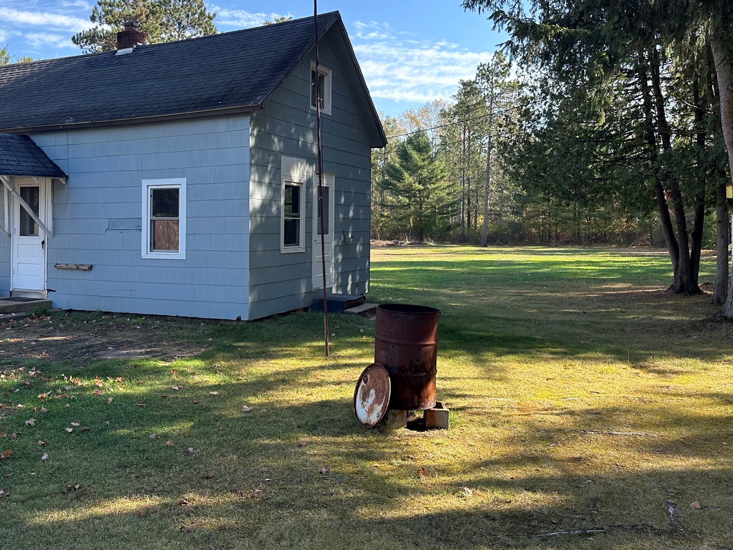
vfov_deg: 42.7
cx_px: 293
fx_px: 699
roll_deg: -0.1
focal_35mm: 33
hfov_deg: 54.9
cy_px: 220
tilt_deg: +0.3
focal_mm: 6.86
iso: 80
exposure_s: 1/989
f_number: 1.78
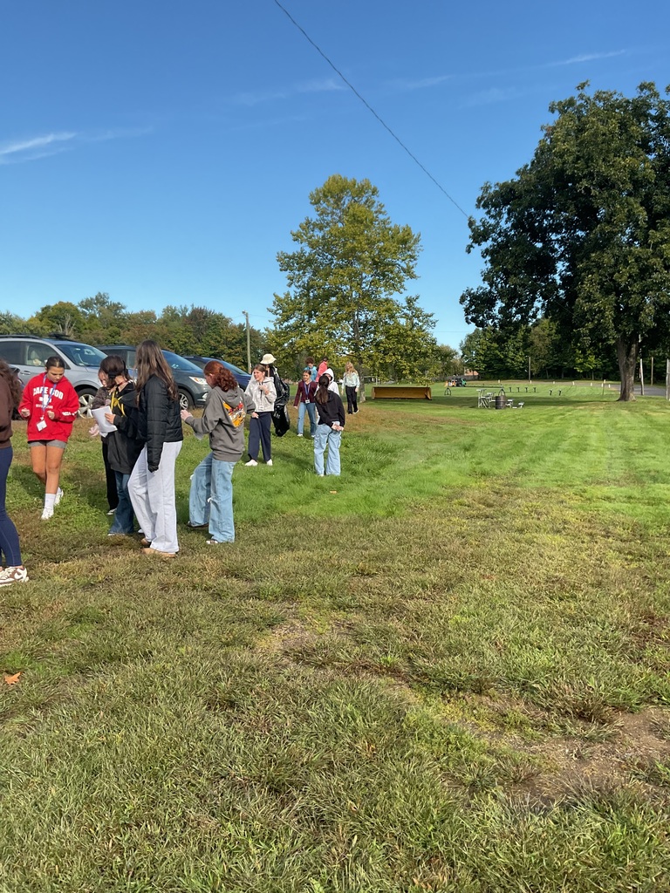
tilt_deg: -7.7
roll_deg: +1.6
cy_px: 446
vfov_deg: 61.7
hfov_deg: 48.2
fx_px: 748
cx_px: 335
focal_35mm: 29
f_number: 1.8
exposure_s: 1/978
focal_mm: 3
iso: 16
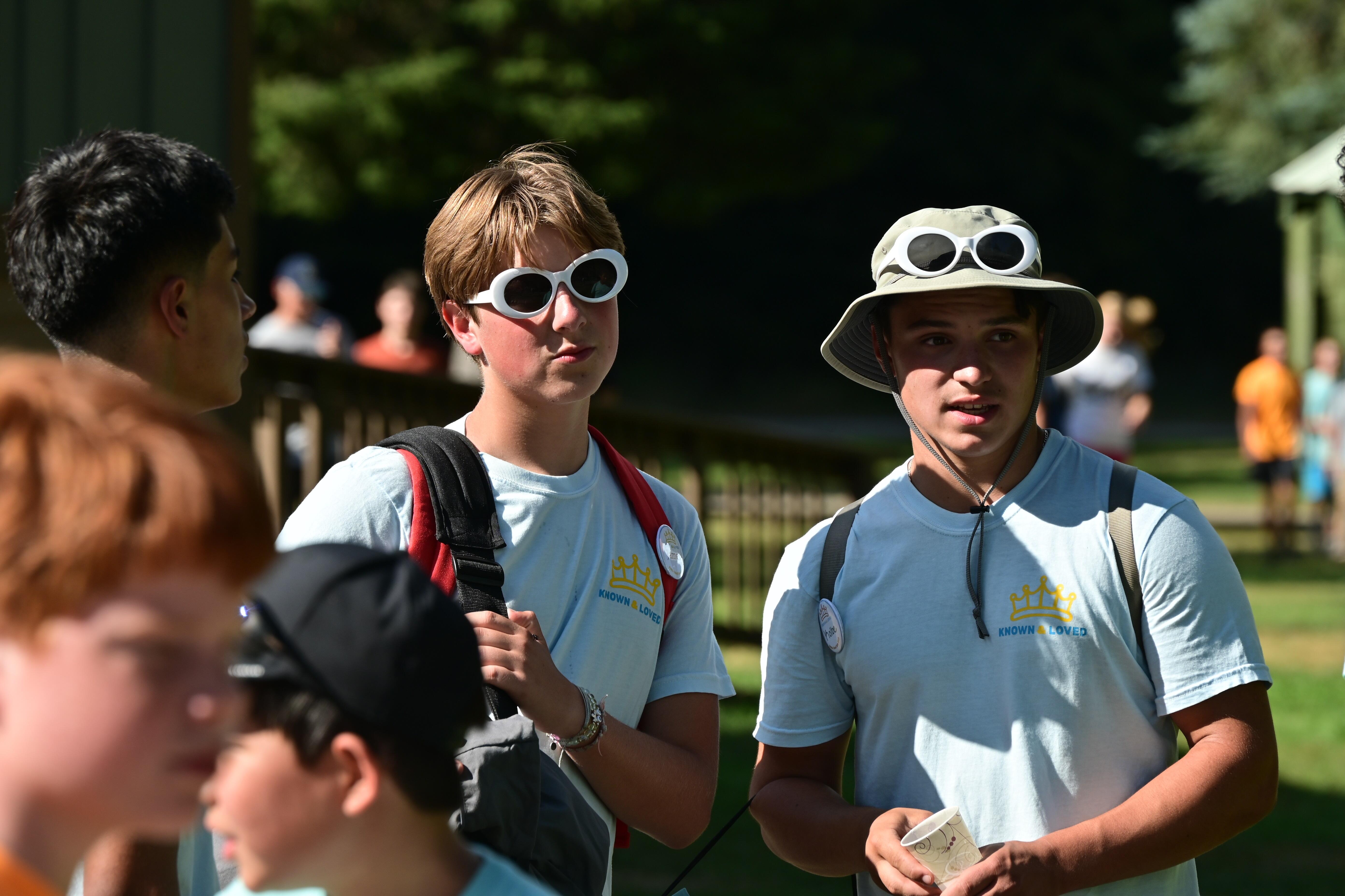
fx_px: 11207
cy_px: 448
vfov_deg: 4.6
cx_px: 672
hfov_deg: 6.9
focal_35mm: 300
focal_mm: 200
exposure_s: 1/320
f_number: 7.1
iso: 100
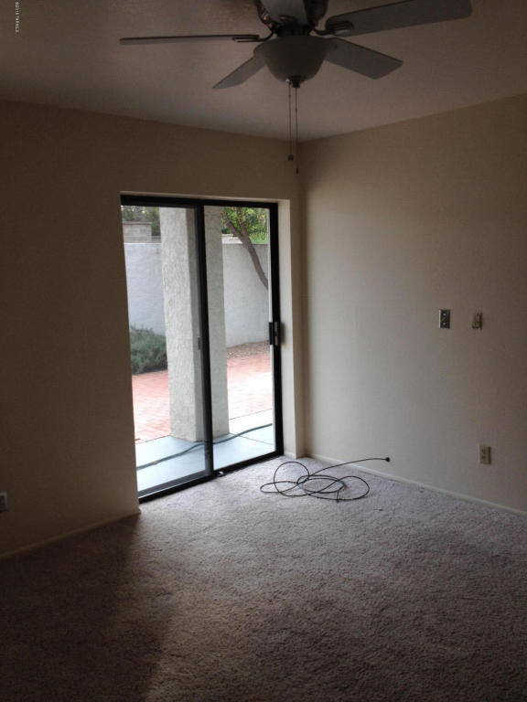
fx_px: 710
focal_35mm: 35
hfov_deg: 40.7
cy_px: 351
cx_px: 264
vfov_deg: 52.6
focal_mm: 4.28
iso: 50
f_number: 2.4
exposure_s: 1/144
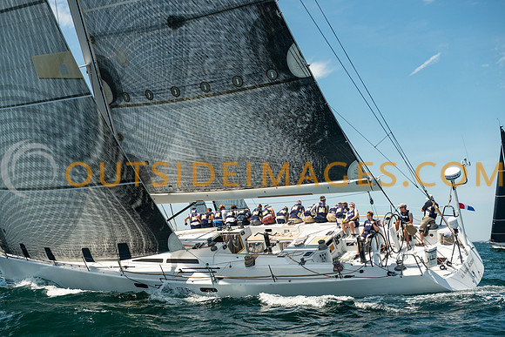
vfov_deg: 24.2
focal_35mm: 56
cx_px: 252
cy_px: 168
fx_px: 786
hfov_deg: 35.6
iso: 320
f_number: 5.6
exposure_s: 1/1600
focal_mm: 56
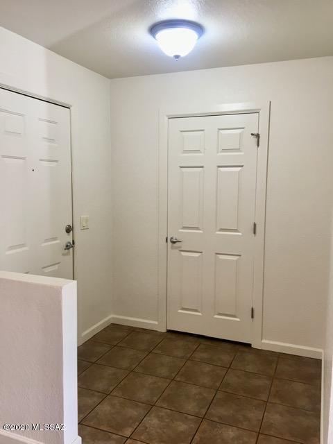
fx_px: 372
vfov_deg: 61.7
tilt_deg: -5.3
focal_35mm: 29
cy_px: 222
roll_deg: -0.6
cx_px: 166
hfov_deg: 48.2
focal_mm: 4.15
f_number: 2.2
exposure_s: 1/30
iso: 50
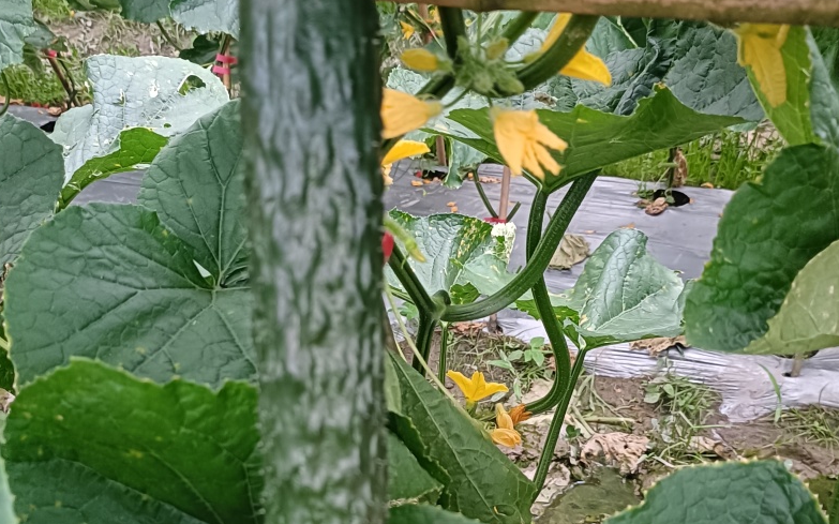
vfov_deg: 32.4
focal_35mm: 39
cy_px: 356
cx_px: 415
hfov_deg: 50.4
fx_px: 892
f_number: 1.9
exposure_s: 1/33.3
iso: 887
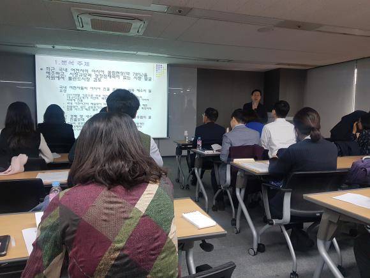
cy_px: 139
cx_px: 185
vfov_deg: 53.1
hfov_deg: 67.3
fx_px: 278
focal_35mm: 26
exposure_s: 1/60
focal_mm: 4.3
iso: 160
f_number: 1.7
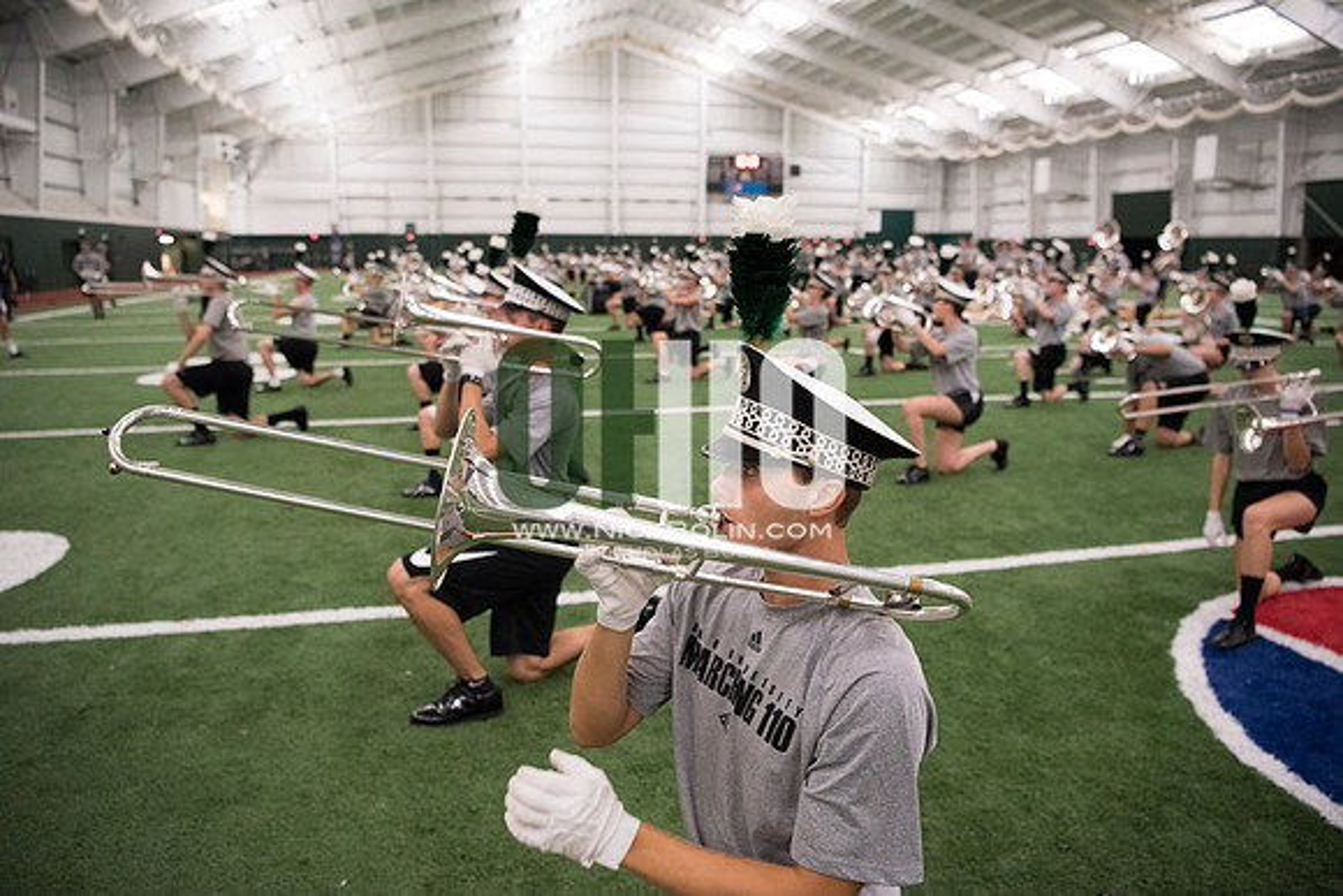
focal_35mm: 24
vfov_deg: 53.2
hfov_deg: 73.7
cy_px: 448
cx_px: 672
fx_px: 896
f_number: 3.2
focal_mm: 24
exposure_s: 1/320
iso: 3200
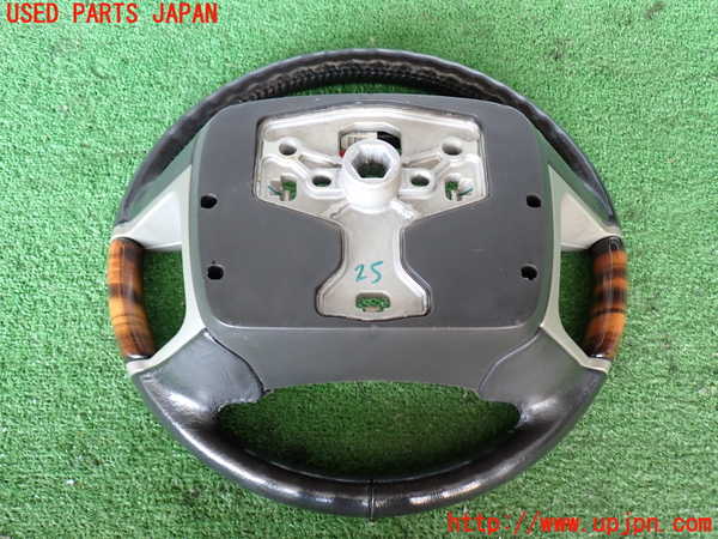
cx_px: 359
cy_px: 270
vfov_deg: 44.2
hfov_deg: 56.8
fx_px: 664
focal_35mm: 32
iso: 200
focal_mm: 5.79
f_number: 2.4
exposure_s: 1/40
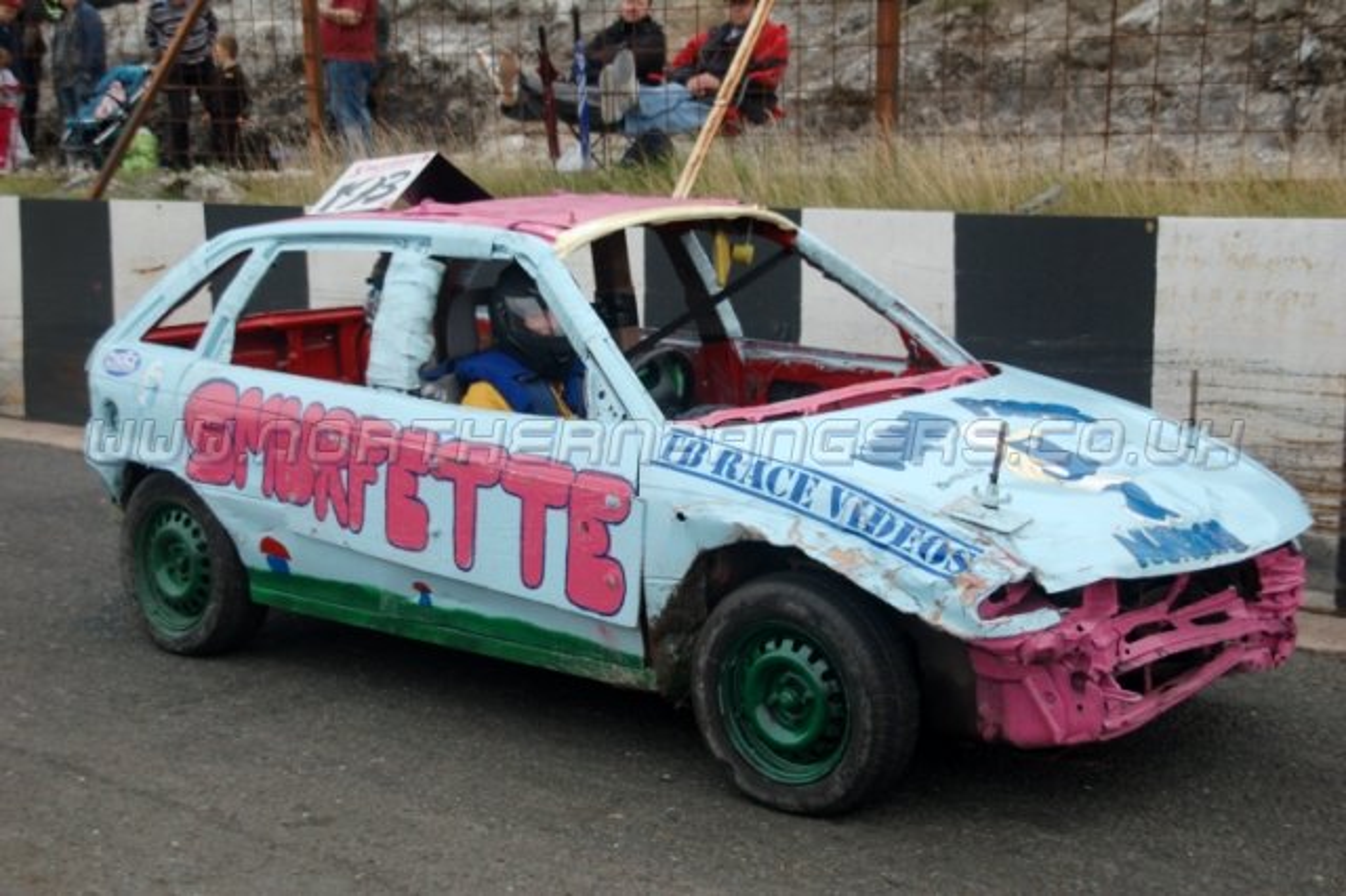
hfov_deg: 38.9
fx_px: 1906
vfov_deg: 26.5
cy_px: 448
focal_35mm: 51
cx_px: 673
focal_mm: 34
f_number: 4.5
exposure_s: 1/500
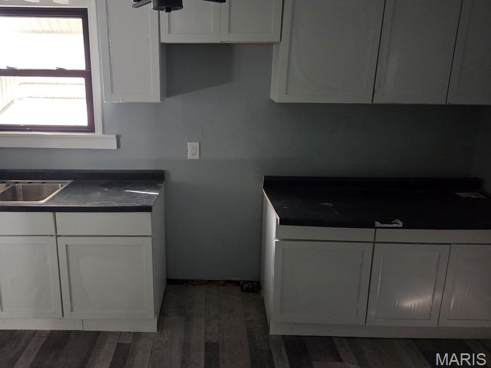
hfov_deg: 64.9
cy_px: 155
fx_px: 383
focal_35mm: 27
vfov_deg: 51.2
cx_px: 204
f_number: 1.8
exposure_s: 1/60
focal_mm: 5.4
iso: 1250
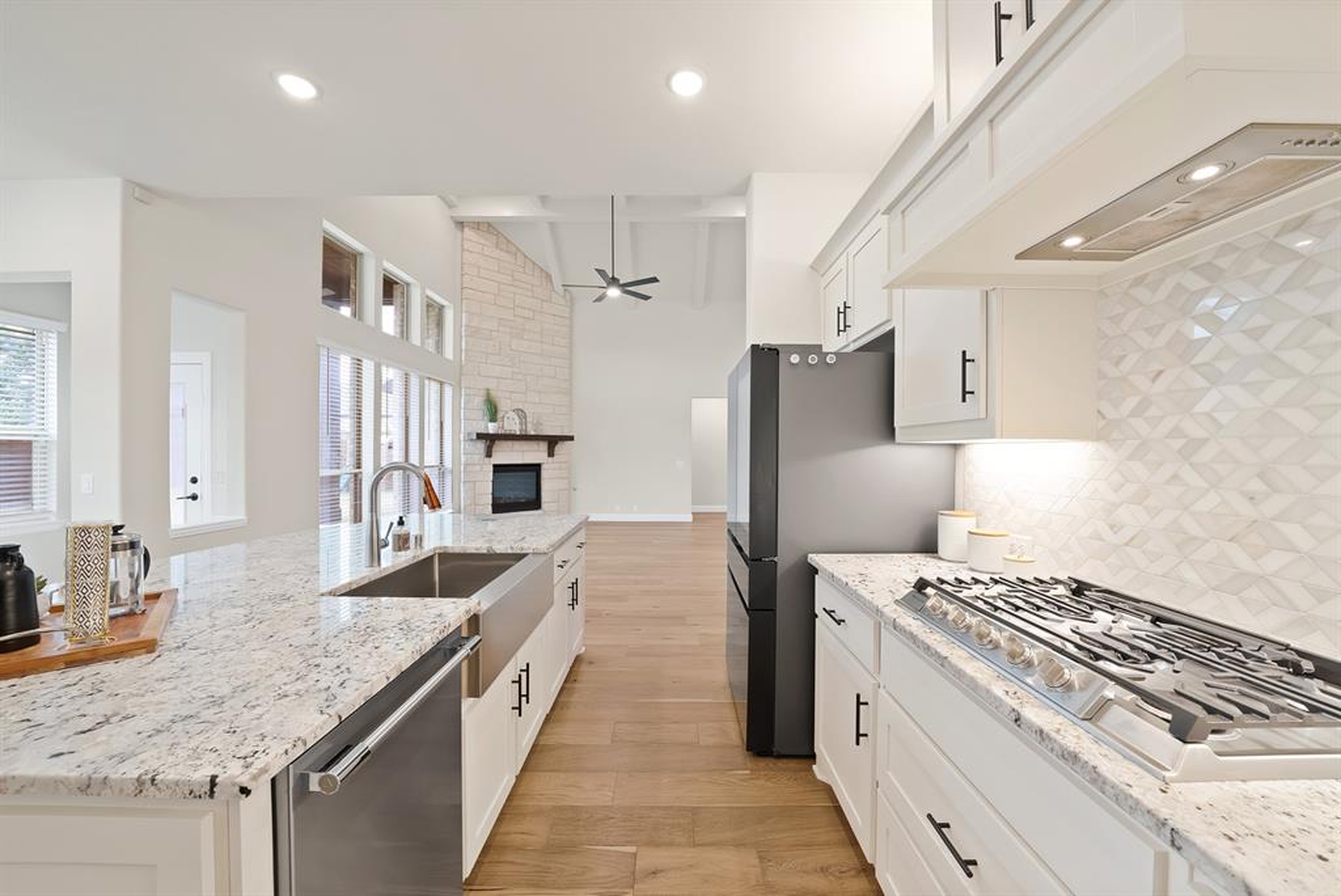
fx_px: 447
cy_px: 448
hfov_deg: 112.6
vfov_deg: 90.1
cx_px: 670
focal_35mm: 12
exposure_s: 1/2.5
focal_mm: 12
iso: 640
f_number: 9
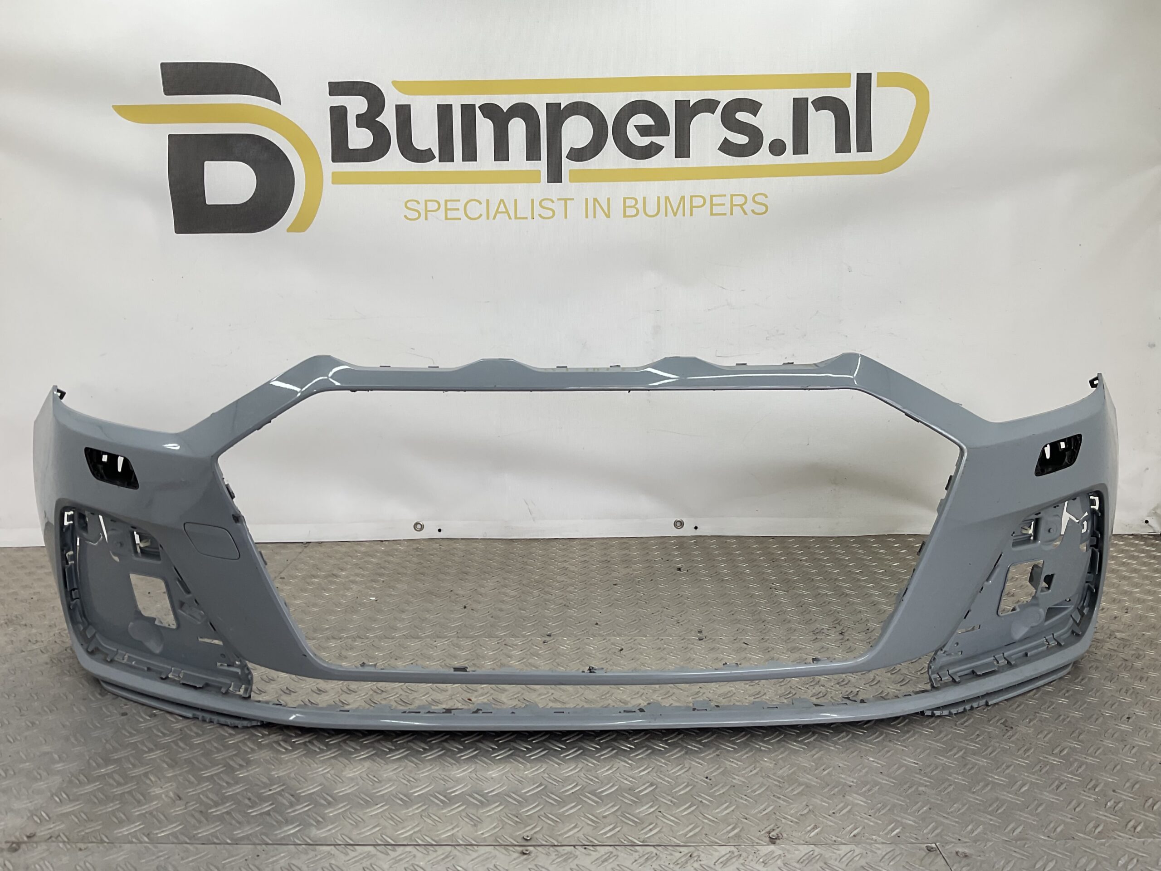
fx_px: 973
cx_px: 580
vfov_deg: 48.2
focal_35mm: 29
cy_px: 436
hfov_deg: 61.7
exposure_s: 1/173
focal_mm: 3
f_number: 1.8
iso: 16
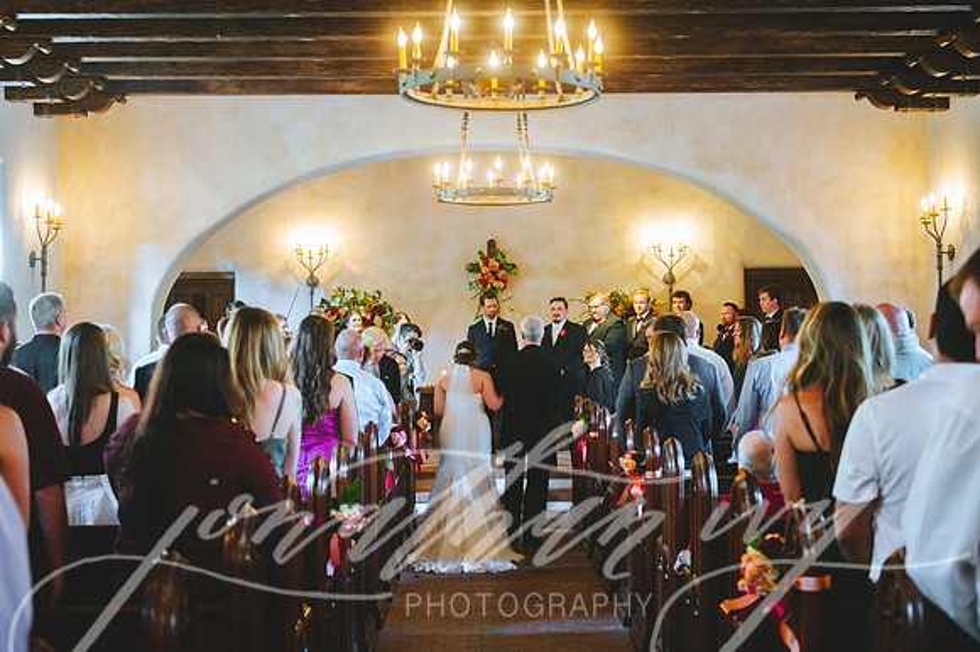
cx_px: 490
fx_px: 1360
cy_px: 326
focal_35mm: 50
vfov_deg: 27.0
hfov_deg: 39.6
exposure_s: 1/125
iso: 2500
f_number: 2.8
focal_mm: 50
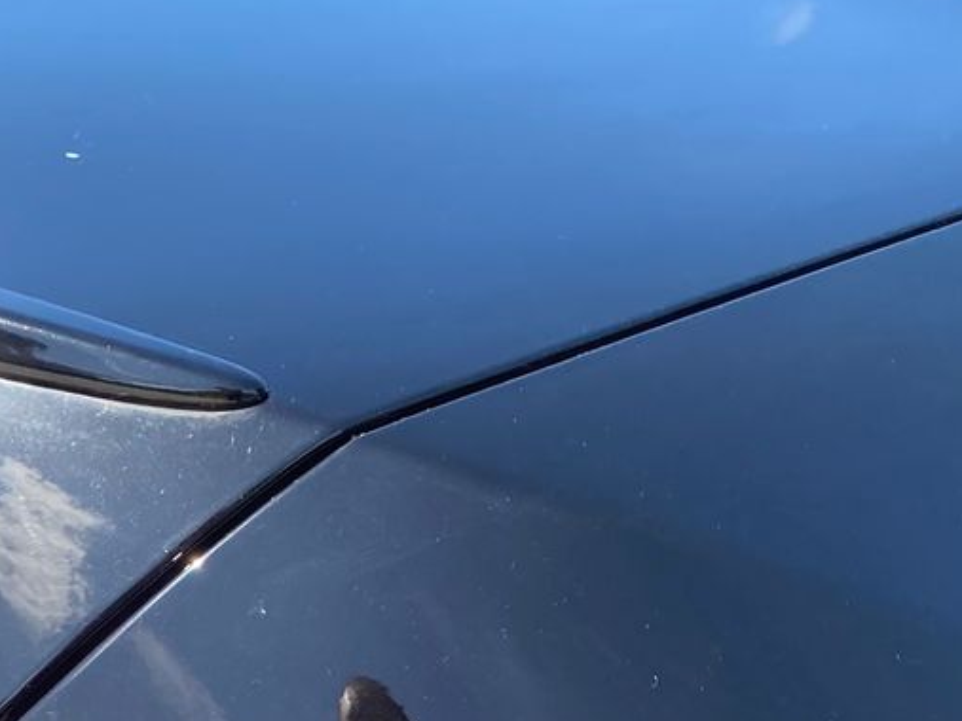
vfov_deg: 16.7
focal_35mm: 82
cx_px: 285
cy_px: 1000
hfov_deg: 23.7
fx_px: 2278
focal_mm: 4.25
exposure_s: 1/678
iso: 32
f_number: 1.8
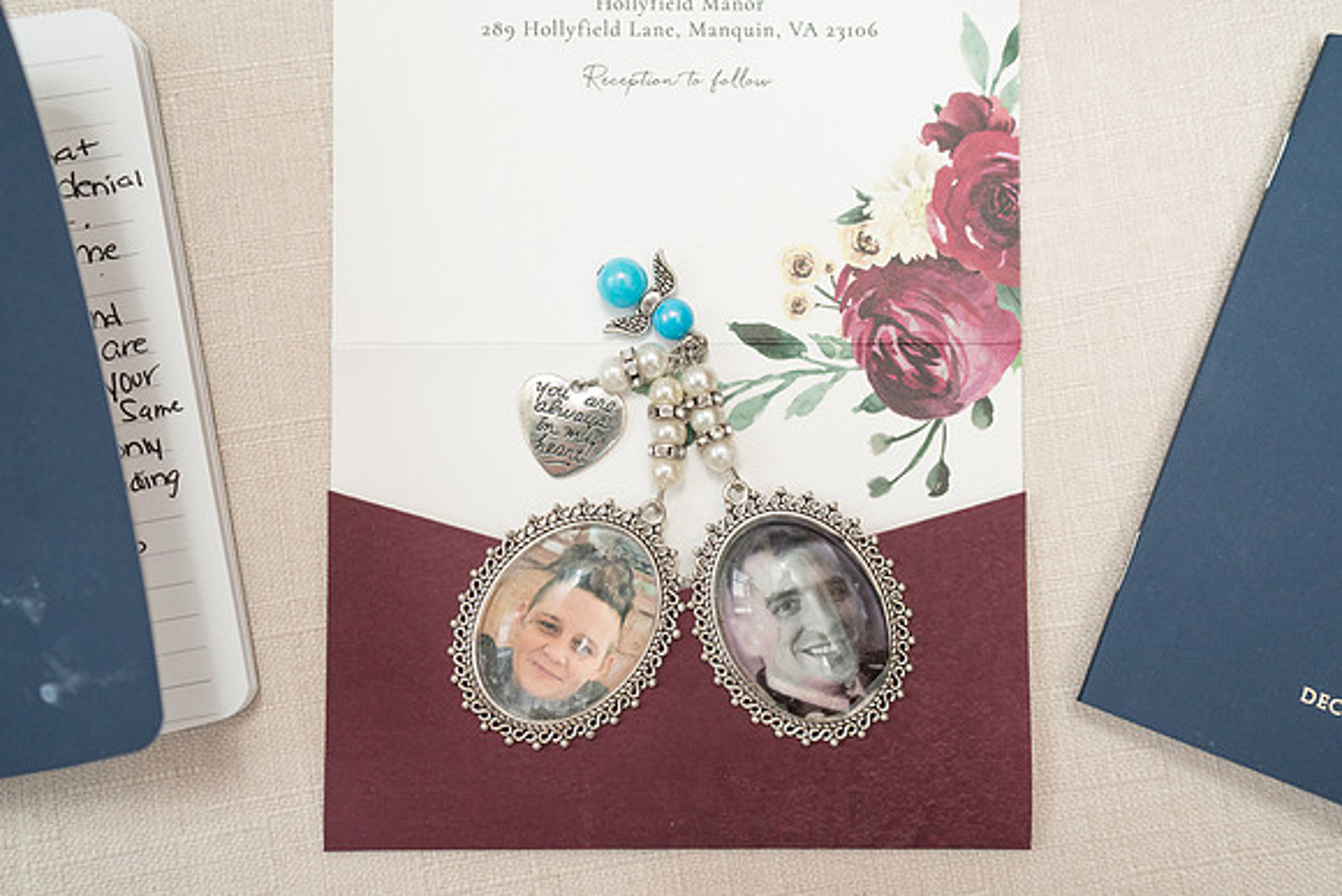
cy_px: 448
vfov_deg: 37.5
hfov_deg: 53.9
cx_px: 670
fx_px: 1321
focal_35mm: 35
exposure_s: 1/200
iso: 1600
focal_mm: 35
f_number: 4
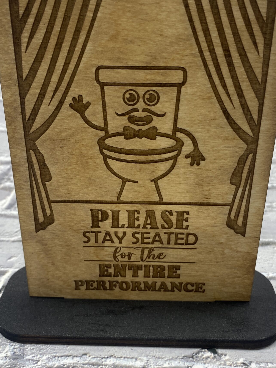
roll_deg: +0.9
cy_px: 178
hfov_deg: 36.8
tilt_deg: -25.1
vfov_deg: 47.9
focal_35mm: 39
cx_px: 144
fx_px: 415
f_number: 1.8
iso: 50
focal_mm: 4.25
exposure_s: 1/120
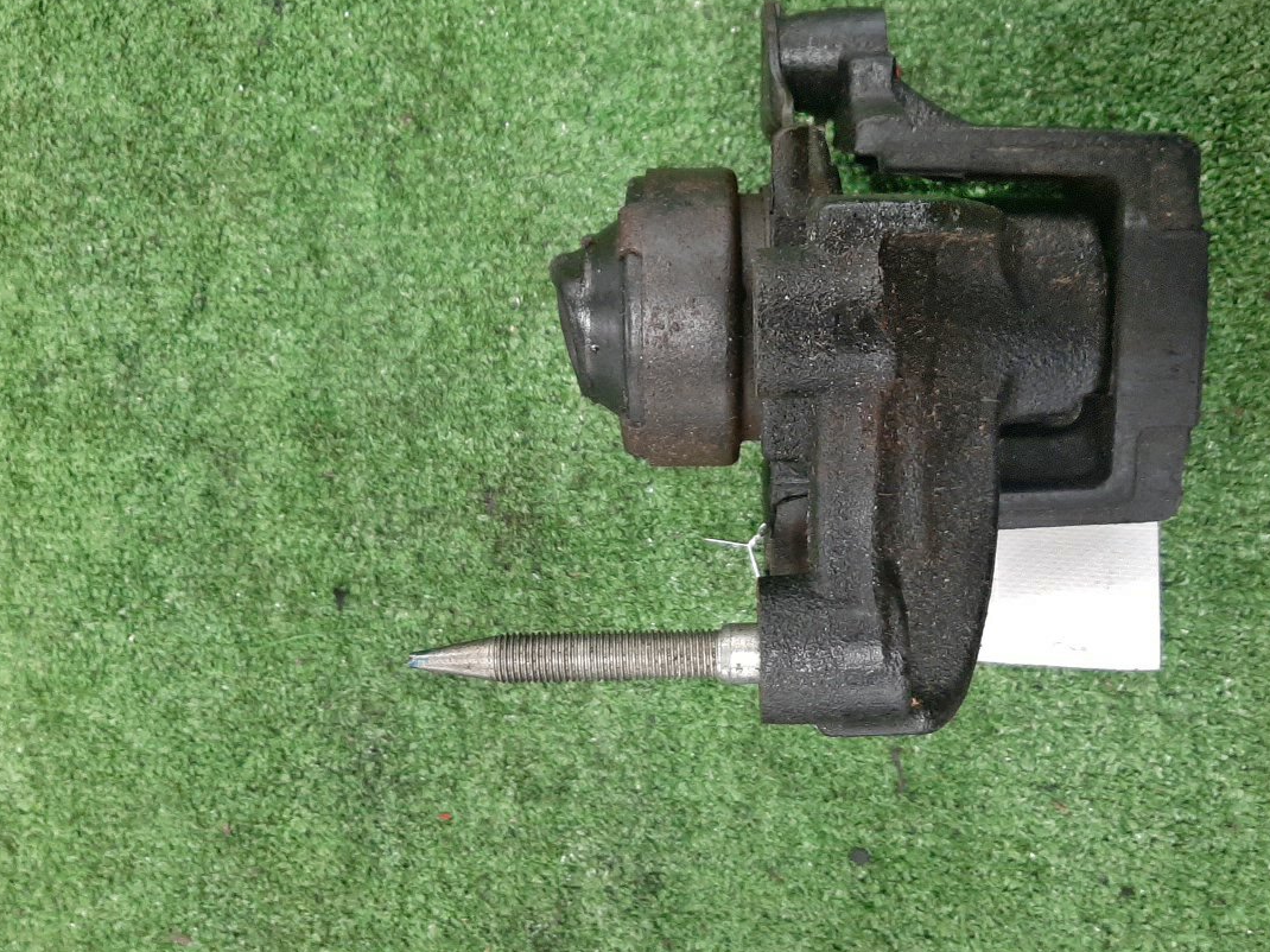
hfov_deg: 52.5
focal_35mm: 35
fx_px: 1284
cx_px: 713
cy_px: 401
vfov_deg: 40.6
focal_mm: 3.93
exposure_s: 1/25
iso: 249
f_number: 1.7
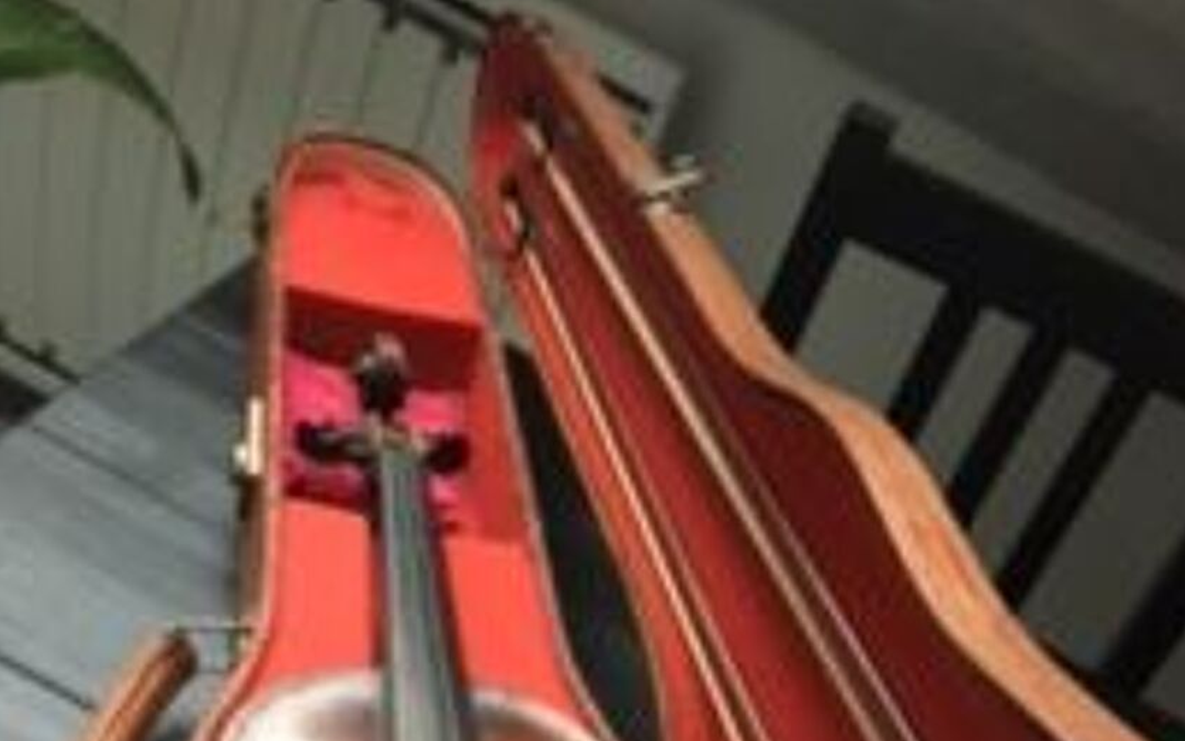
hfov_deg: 40.9
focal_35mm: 49
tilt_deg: -47.2
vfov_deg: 23.9
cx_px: 695
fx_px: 1583
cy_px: 899
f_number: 2.2
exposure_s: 1/17
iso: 250
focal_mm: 4.15
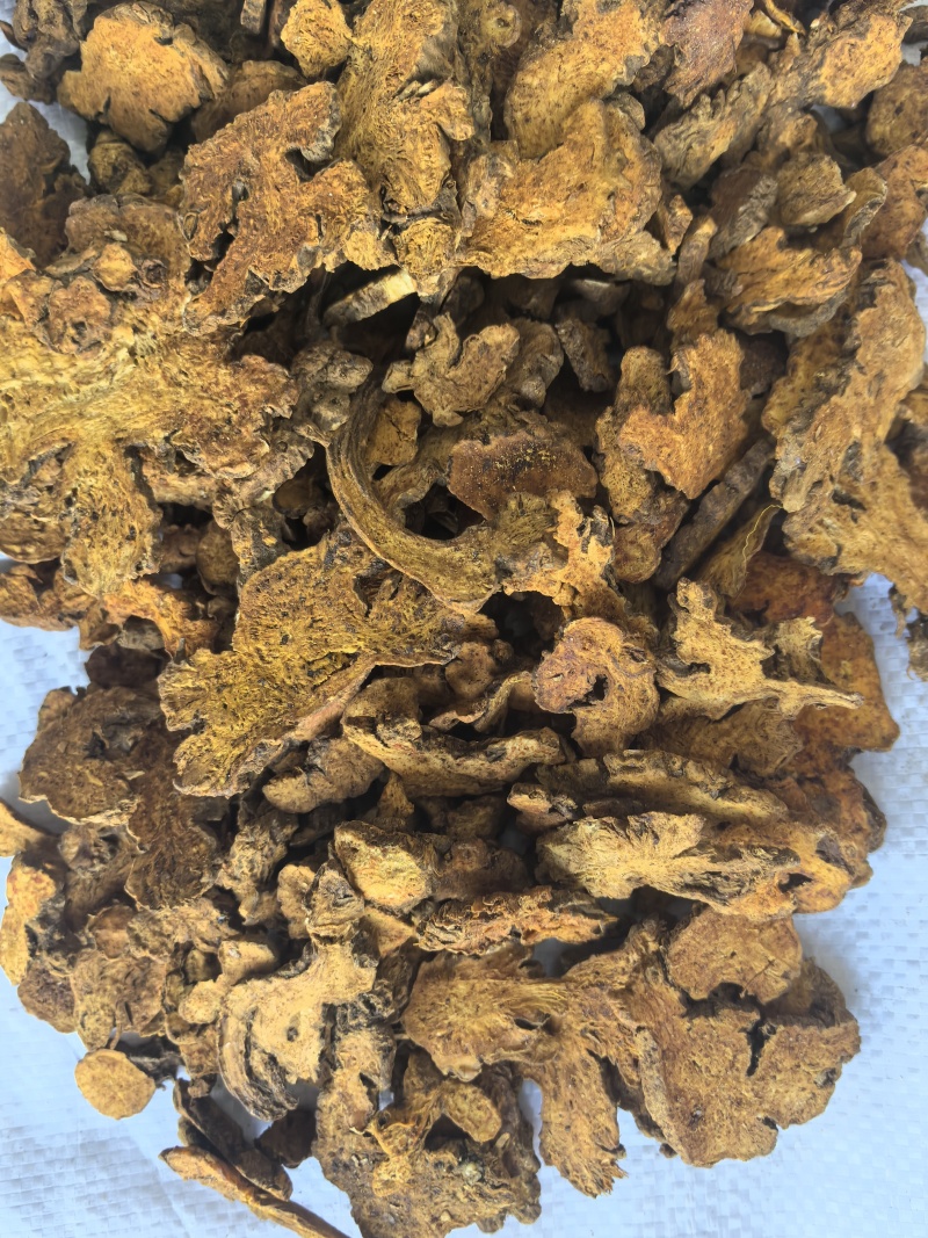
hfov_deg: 51.3
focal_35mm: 27
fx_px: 965
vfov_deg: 65.3
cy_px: 619
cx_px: 464
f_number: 2
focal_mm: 5.75
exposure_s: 1/100
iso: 80
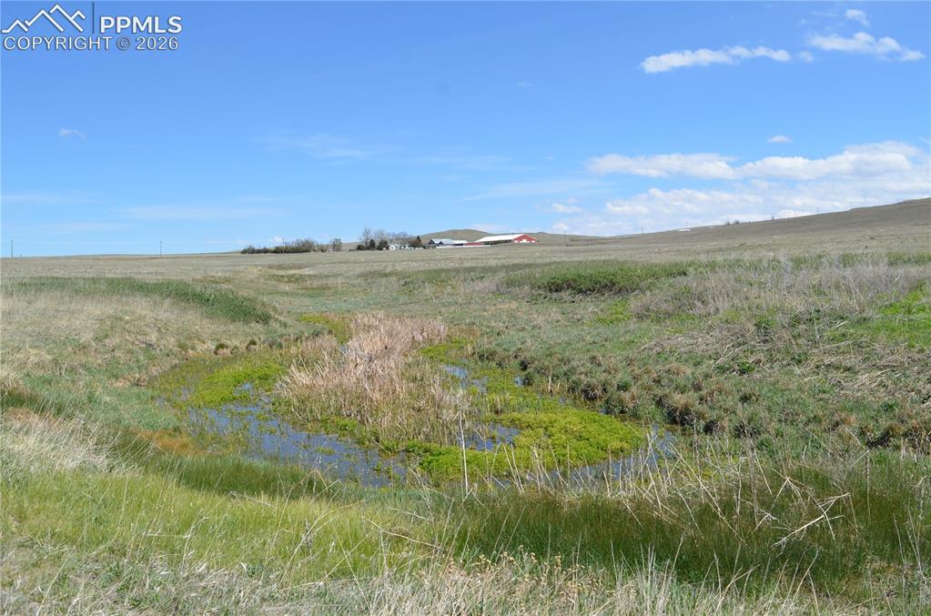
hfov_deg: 55.2
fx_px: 890
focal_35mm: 34
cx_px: 466
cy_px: 308
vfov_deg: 38.2
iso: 100
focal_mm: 23
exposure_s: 1/250
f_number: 8
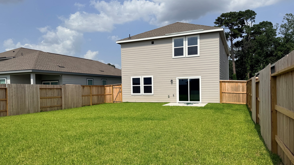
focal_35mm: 27
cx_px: 144
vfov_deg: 42.9
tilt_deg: +0.4
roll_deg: +0.8
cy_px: 91
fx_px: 211
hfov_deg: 69.8
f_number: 1.78
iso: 80
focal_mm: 6.76
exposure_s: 1/8130
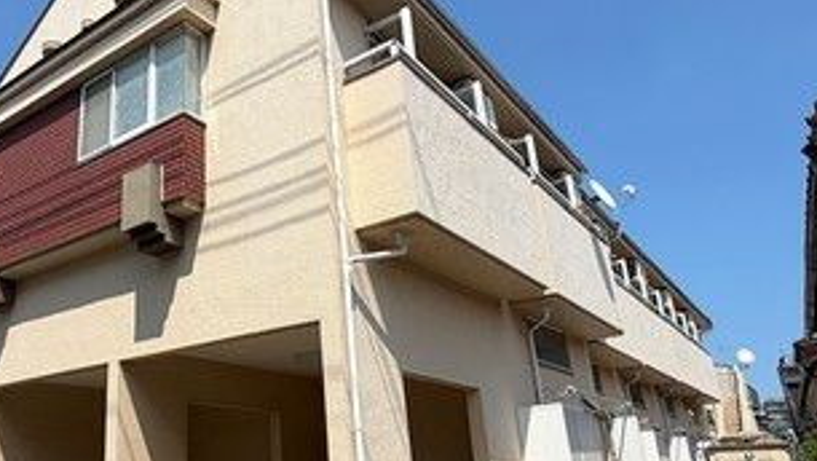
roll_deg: +1.2
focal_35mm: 32
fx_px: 694
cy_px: 252
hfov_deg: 59.4
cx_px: 263
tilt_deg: +20.0
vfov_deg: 36.7
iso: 20
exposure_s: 1/1017
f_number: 2.2
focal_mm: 2.22
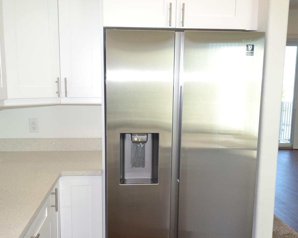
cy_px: 129
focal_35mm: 34
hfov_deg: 52.8
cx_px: 141
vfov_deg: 43.3
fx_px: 300
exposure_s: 1/80
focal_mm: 18
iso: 400
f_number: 4.5
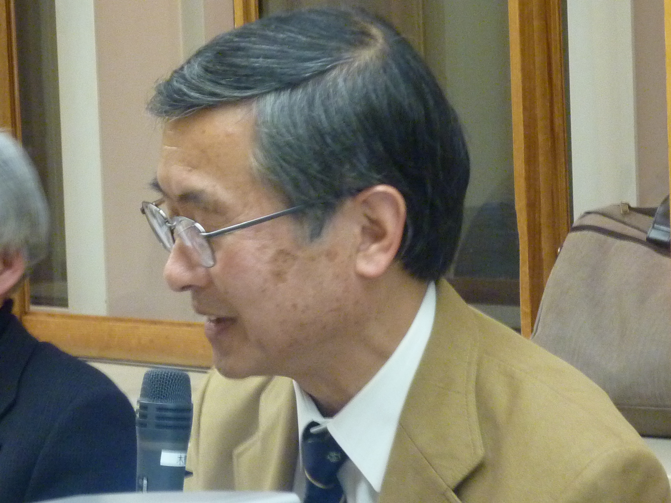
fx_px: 2714
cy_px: 252
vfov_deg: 10.6
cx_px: 336
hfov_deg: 14.1
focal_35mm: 140
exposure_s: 1/8
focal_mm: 12.8
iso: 400
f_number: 4.2
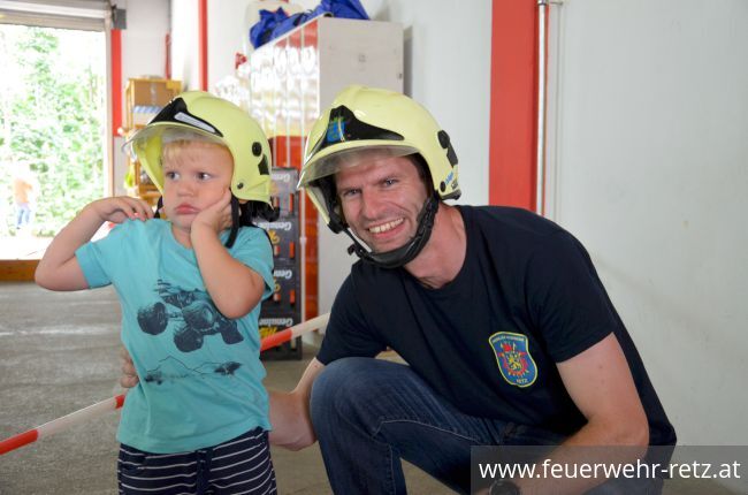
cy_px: 248
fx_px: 995
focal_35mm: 48
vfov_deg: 27.9
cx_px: 374
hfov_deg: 41.2
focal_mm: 32
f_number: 4.2
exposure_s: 1/30
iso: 1000
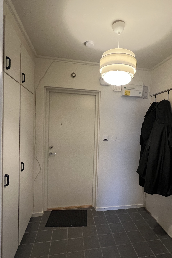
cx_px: 101
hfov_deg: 64.1
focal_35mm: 19
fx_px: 136
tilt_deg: -3.0
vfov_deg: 86.9
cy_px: 130
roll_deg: -1.5
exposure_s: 1/50
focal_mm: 1.57
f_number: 1.8
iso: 400
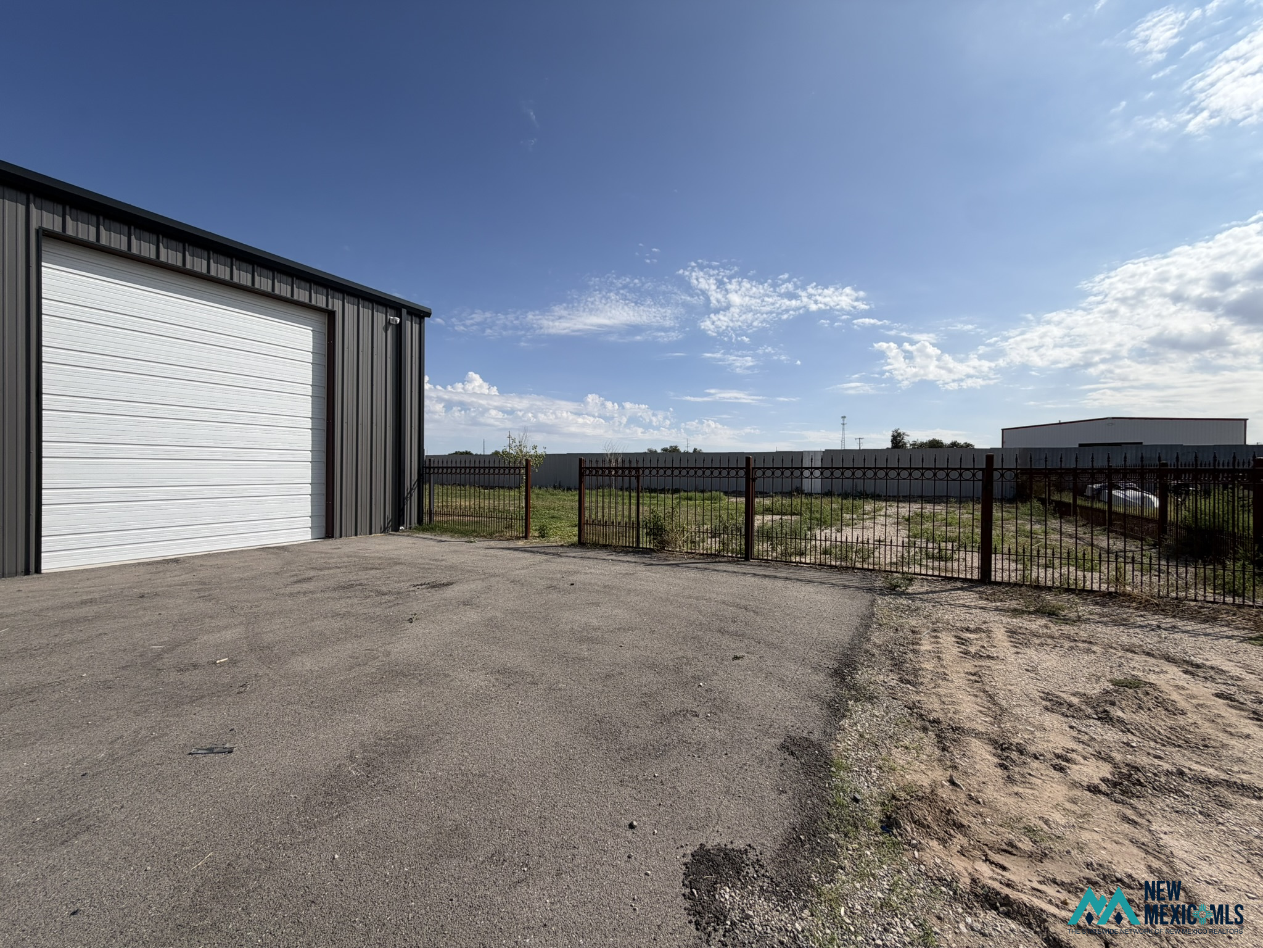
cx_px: 632
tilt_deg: -0.4
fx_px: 511
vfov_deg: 85.7
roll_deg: -0.6
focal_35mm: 14
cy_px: 474
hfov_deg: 102.1
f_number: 2.2
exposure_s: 1/1795
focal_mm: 2.22
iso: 20
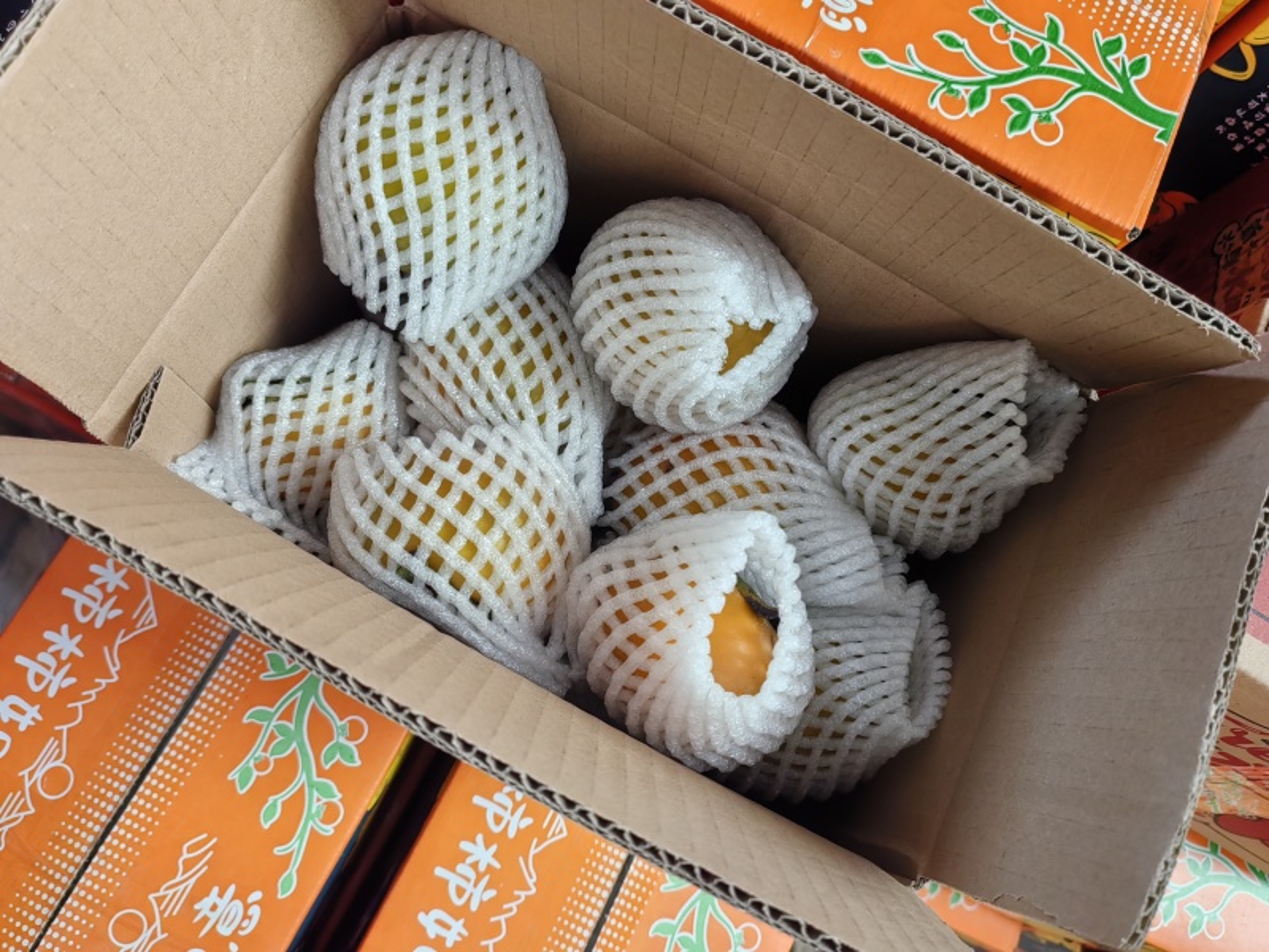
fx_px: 990
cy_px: 476
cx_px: 634
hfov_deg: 65.3
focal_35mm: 27
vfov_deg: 51.4
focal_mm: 5.52
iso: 100
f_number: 1.9
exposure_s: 1/50
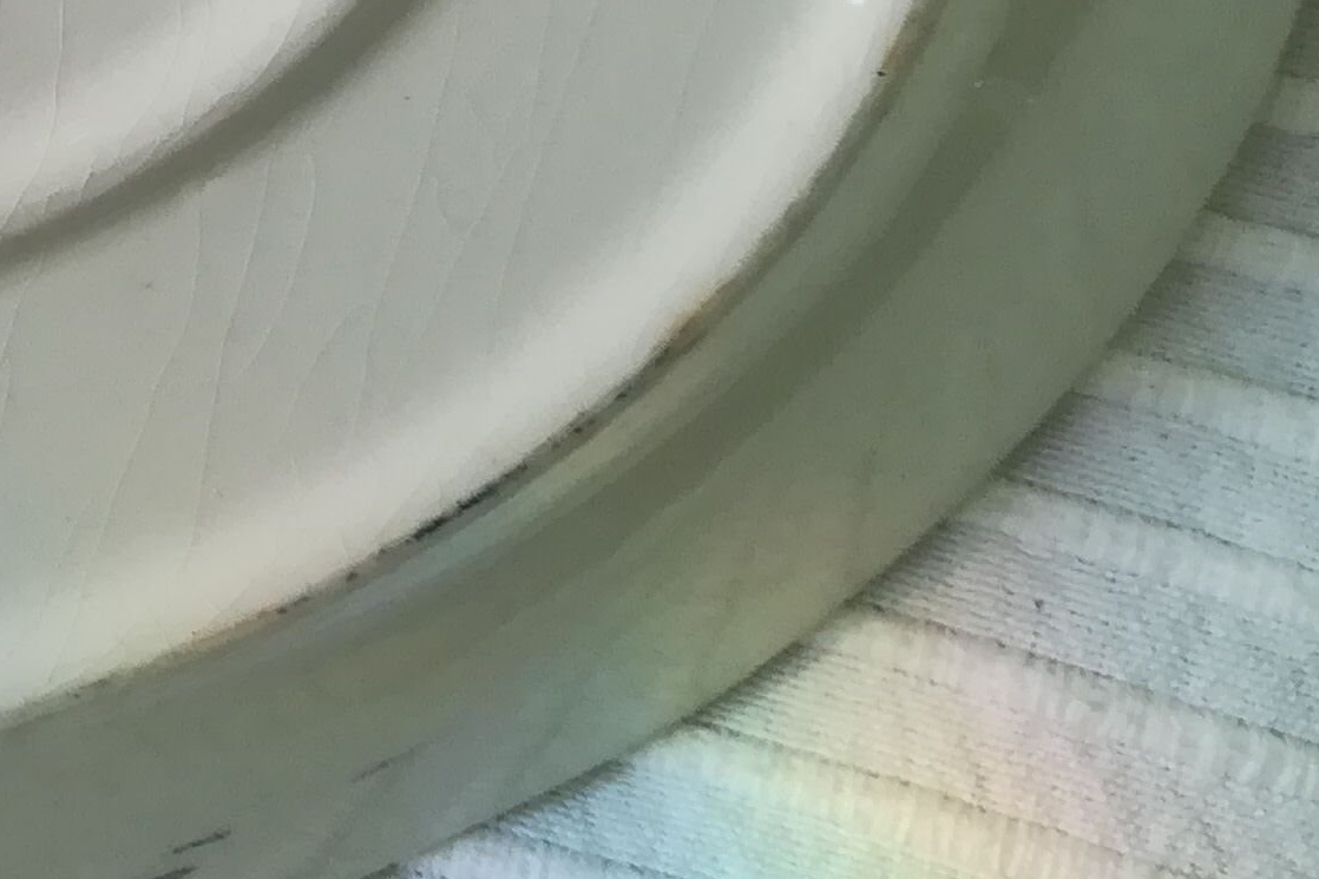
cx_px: -657
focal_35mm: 96
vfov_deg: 13.4
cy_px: -446
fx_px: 3517
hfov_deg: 18.7
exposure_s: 1/50
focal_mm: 3.83
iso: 64
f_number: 2.2
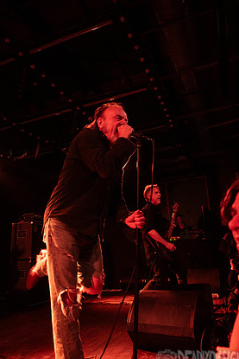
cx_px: 126
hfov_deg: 49.6
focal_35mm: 26
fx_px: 259
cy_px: 185
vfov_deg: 69.4
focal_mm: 24
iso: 2500
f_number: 3.2
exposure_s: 1/125
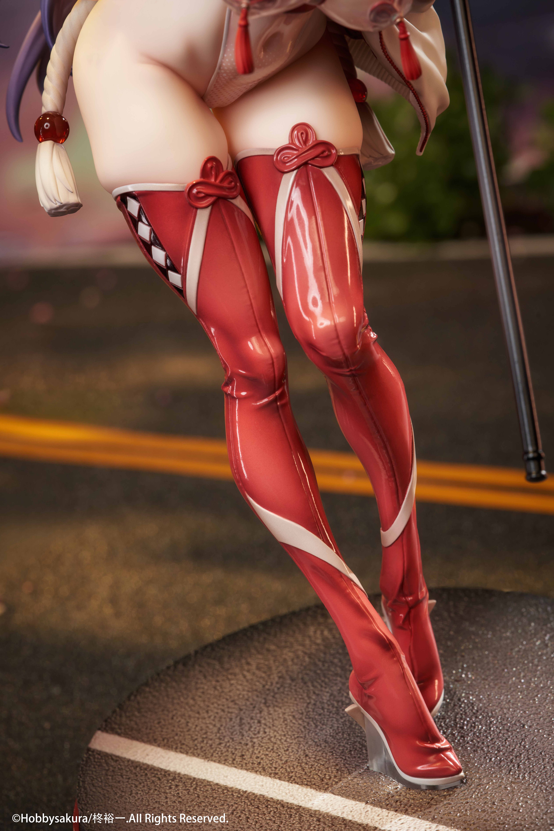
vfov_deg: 18.6
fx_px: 2539
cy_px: 416
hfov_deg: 12.5
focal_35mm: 110
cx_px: 277
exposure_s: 1/10
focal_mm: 110
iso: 400
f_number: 14
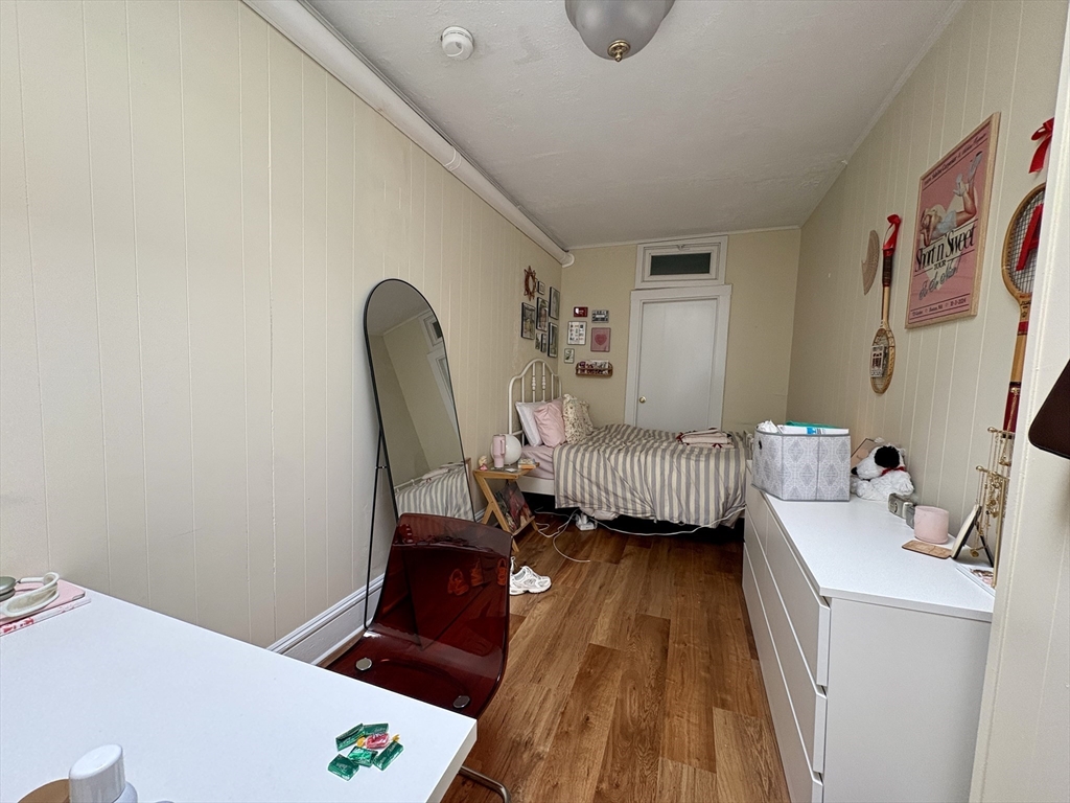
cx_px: 535
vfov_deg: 85.7
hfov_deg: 102.1
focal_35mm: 14
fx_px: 433
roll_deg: -2.3
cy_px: 402
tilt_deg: -5.2
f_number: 2.2
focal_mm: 2.22
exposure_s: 1/71
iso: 200
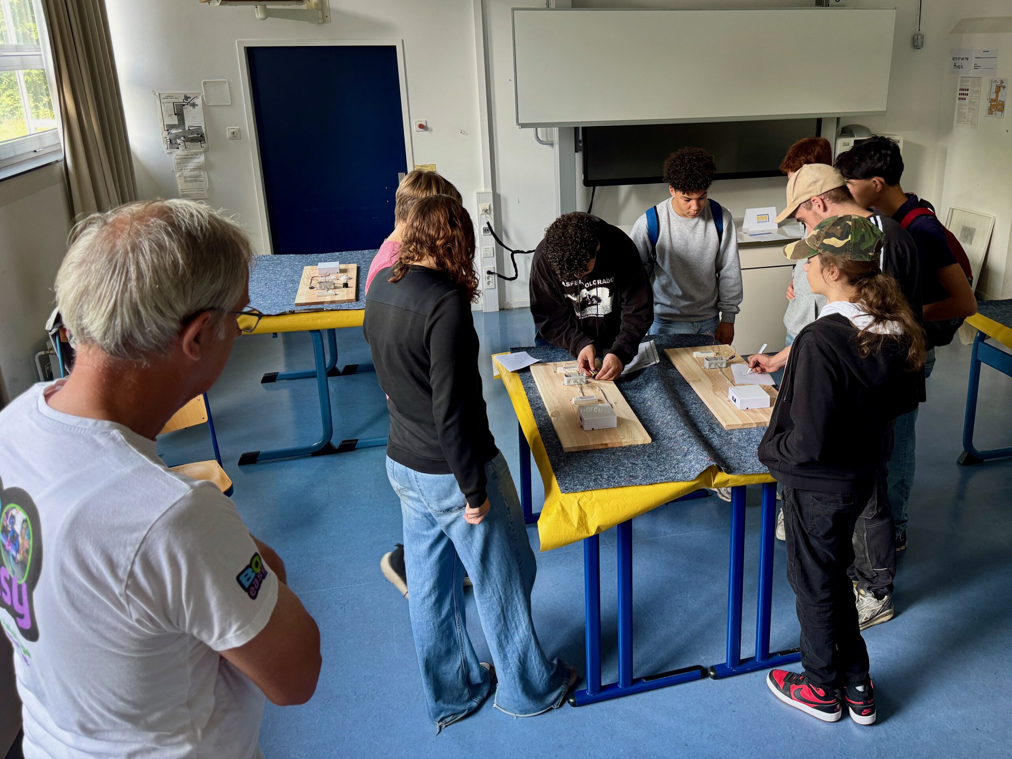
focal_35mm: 24
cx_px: 506
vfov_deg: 56.8
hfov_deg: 71.6
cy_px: 380
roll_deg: +0.5
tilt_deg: -16.2
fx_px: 702
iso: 200
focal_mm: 6.76
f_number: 1.78
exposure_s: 1/67
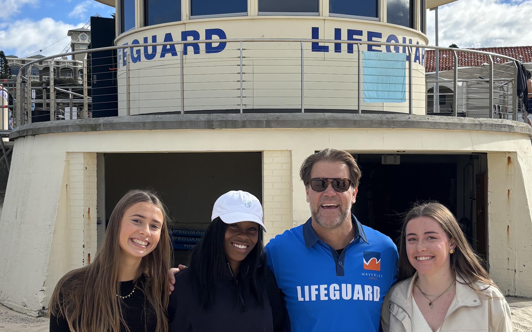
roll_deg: -1.4
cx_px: 259
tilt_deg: -0.1
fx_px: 783
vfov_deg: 24.0
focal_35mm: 54
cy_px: 182
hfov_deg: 37.5
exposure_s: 1/3106
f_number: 1.6
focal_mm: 5.96
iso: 50
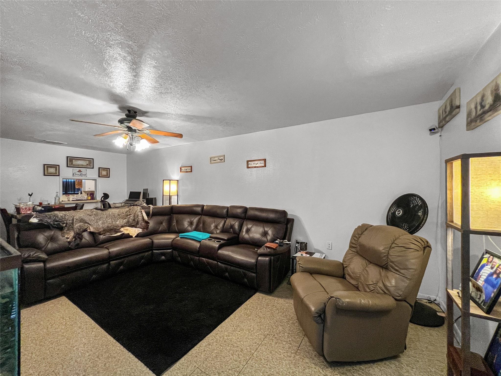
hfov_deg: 106.2
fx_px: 188
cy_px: 188
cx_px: 250
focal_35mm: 13
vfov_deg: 89.9
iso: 250
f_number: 1.8
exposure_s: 1/60
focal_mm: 1.57
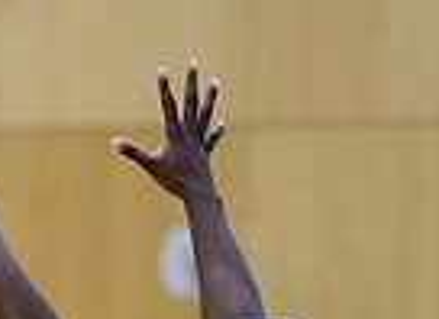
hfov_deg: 1.9
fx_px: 13189
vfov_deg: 1.4
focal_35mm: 1051
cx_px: -477
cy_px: 760
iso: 4000
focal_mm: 200
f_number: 3.2
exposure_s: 1/1000
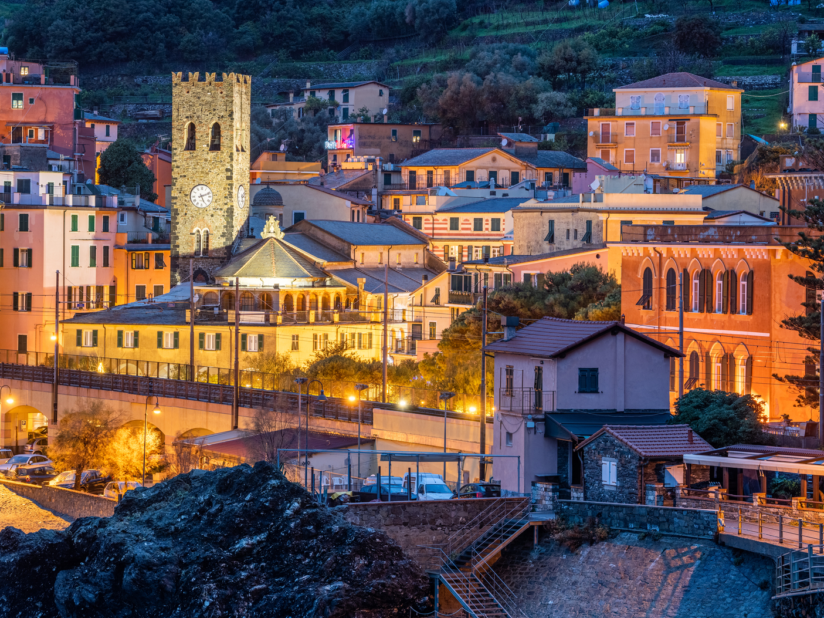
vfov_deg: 10.7
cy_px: 259
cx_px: 375
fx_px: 3284
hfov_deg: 14.3
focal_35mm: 138
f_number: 6.3
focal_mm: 105
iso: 200
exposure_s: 2
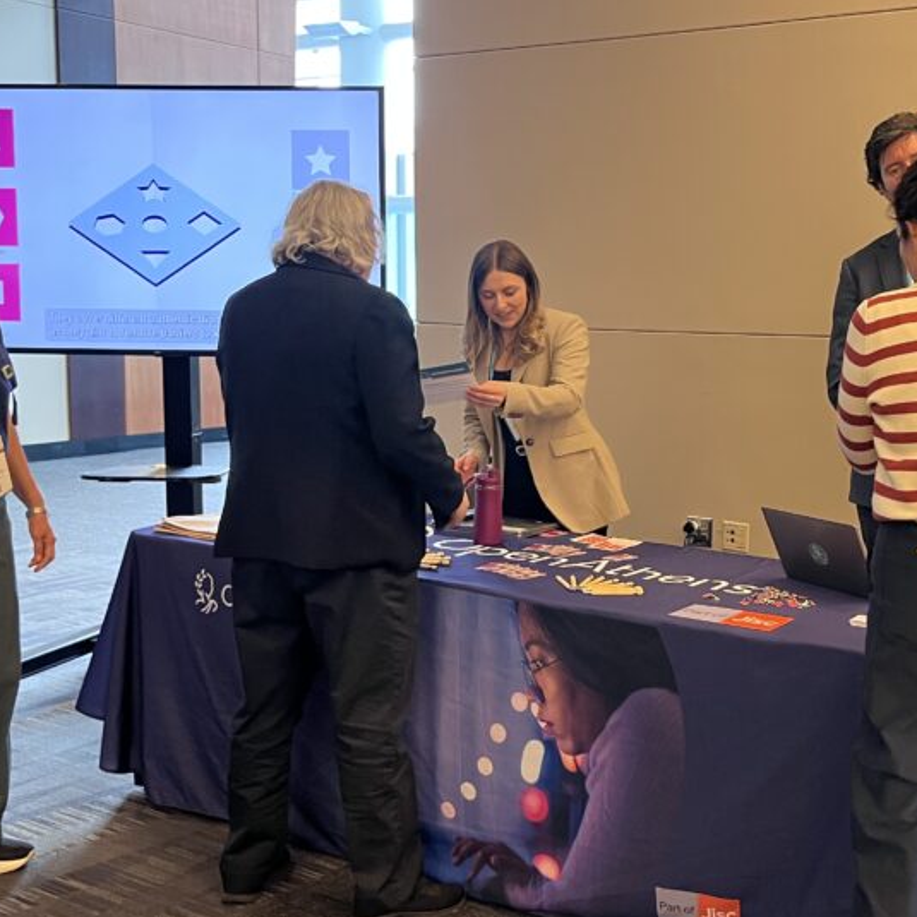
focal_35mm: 44
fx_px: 1319
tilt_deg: -5.9
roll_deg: -0.8
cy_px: 408
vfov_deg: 38.3
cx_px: 686
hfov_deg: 37.4
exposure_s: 1/60
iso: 200
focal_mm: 5.1
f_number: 1.6
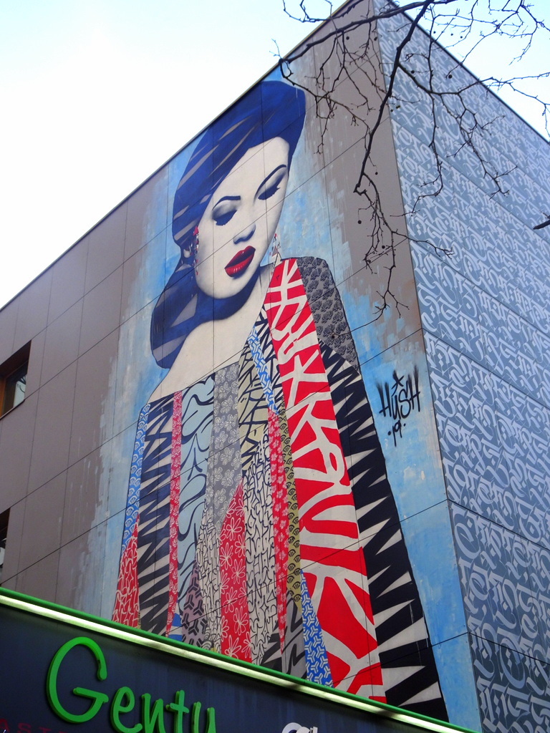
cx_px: 275
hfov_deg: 30.3
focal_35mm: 48
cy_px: 366
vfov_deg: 39.7
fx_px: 1017
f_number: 4.5
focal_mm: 8.18
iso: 80
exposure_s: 1/160
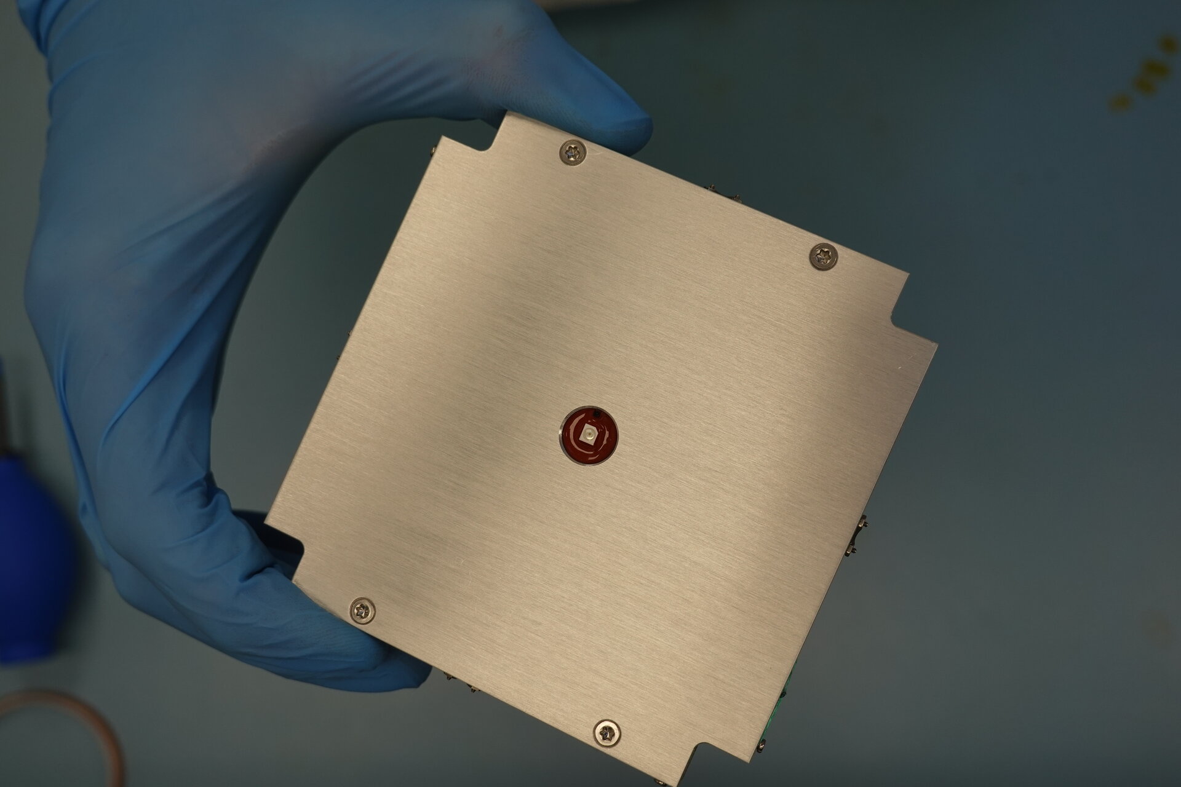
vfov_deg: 30.5
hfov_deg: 44.5
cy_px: 394
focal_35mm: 44
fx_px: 1443
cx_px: 590
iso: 125
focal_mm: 16.21
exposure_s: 1/100
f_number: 4
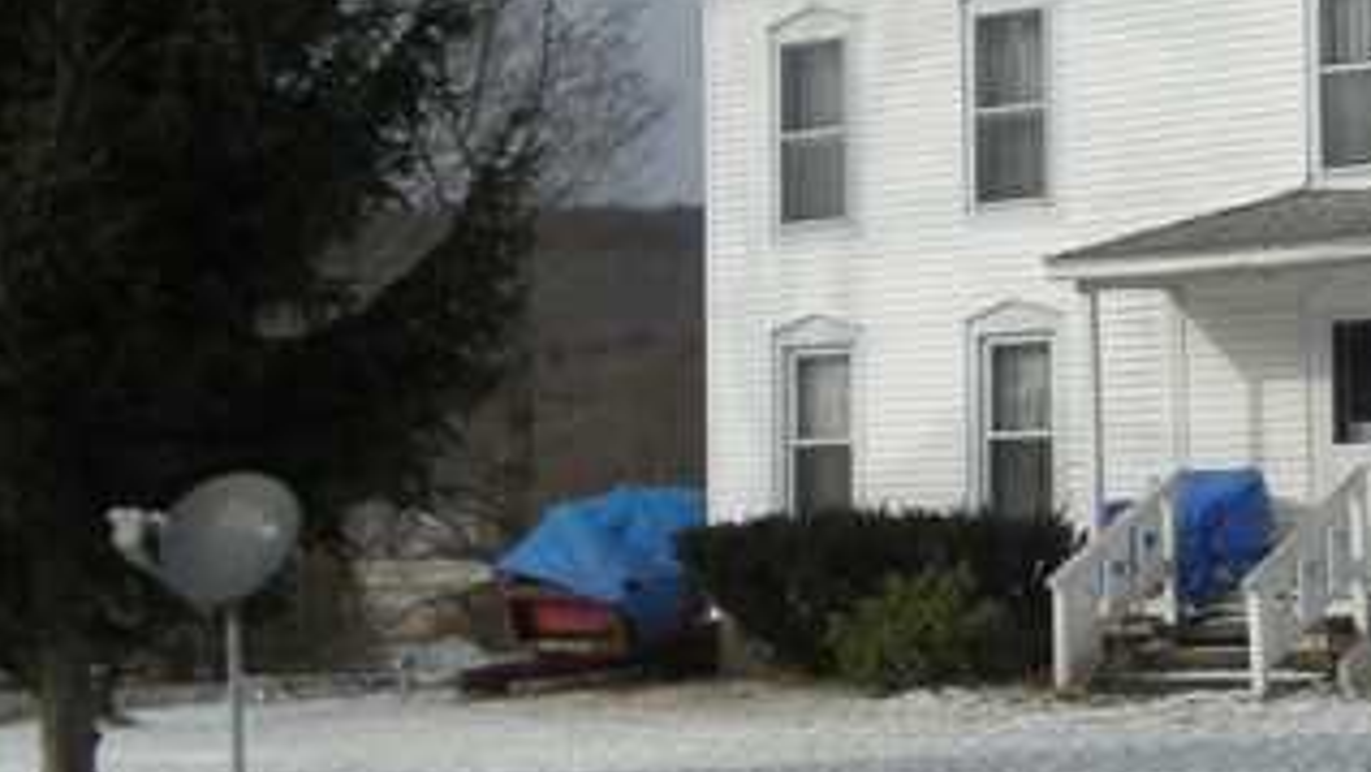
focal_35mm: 96
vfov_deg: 12.6
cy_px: 371
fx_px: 3491
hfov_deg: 22.1
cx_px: 953
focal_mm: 5.7
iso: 50
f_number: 5.7
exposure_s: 1/360
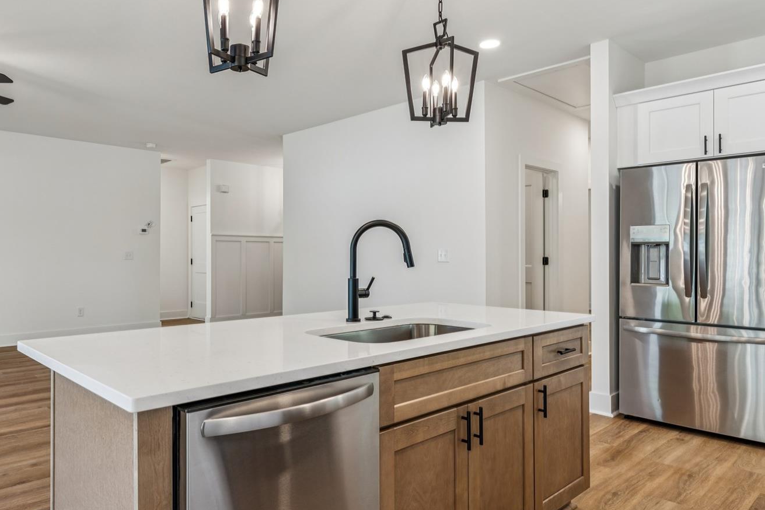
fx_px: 538
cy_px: 249
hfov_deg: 70.1
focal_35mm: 25
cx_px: 308
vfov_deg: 50.7
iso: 100
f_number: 9
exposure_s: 1/4
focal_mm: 16.2
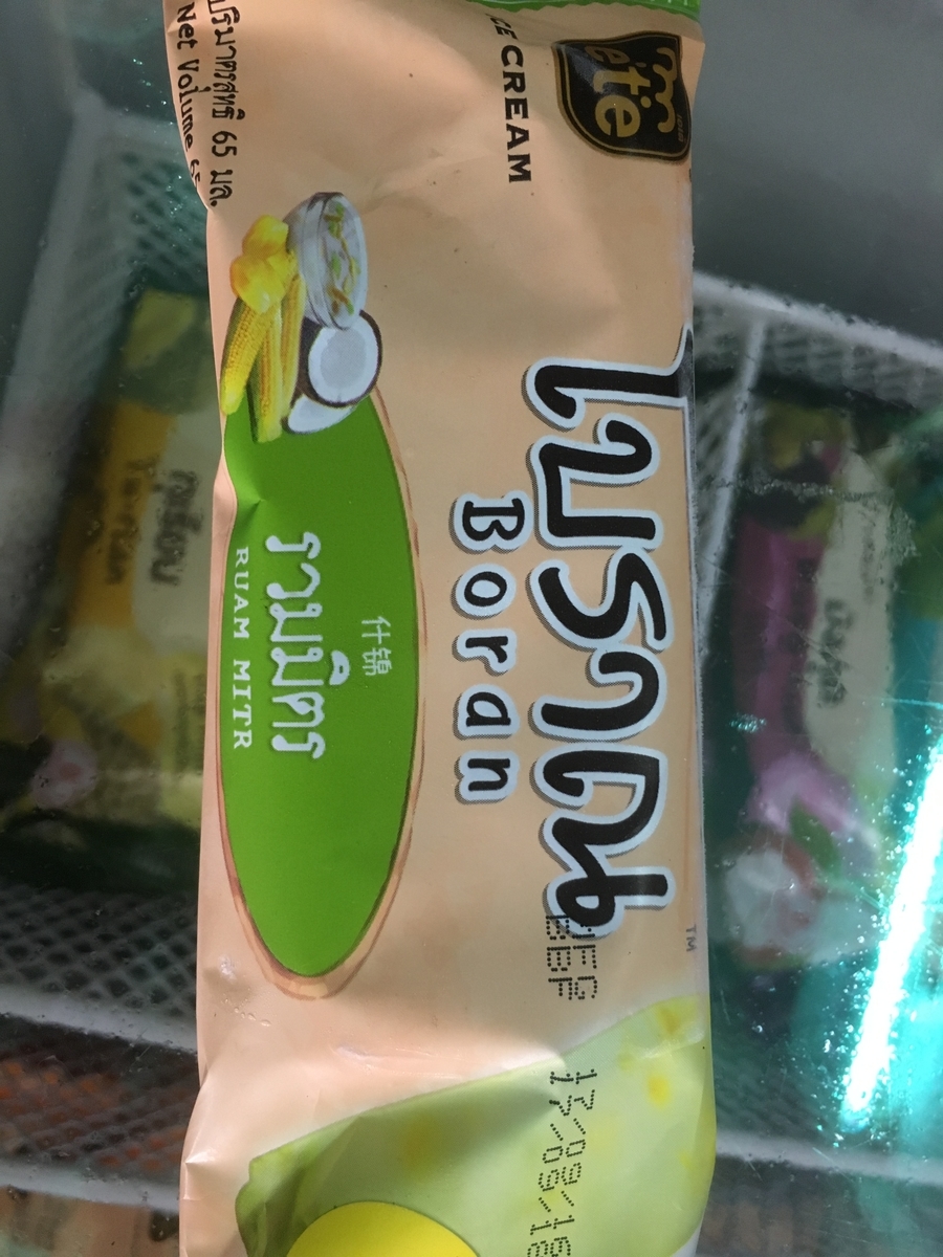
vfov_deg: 61.7
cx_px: 472
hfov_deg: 48.2
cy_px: 628
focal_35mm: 29
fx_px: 1053
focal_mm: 4.15
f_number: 2.2
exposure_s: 1/33
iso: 200
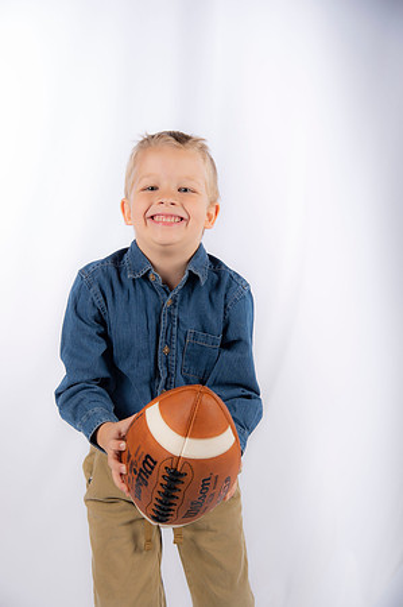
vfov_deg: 32.4
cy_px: 304
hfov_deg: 21.9
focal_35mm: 62
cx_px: 202
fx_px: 1043
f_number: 5.6
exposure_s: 1/200
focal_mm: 62
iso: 100
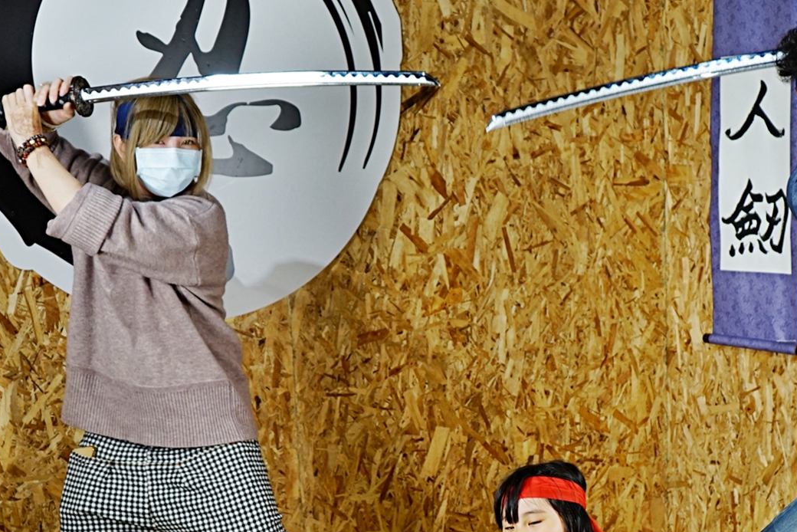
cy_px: 446
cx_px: 545
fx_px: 1373
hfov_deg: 32.1
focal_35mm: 62
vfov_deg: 21.6
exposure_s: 1/60
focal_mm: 31
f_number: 4
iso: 500
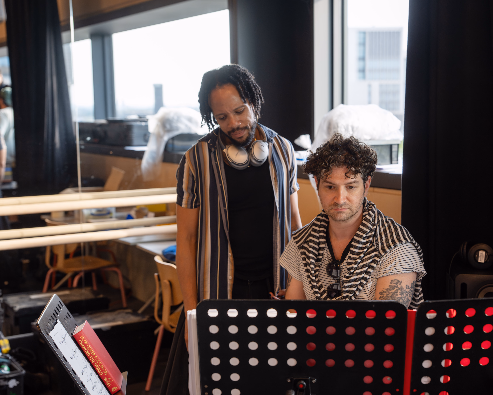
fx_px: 773
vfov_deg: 28.6
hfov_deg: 35.3
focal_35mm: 53
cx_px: 292
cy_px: 206
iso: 400
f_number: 3.2
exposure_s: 1/160
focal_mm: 44
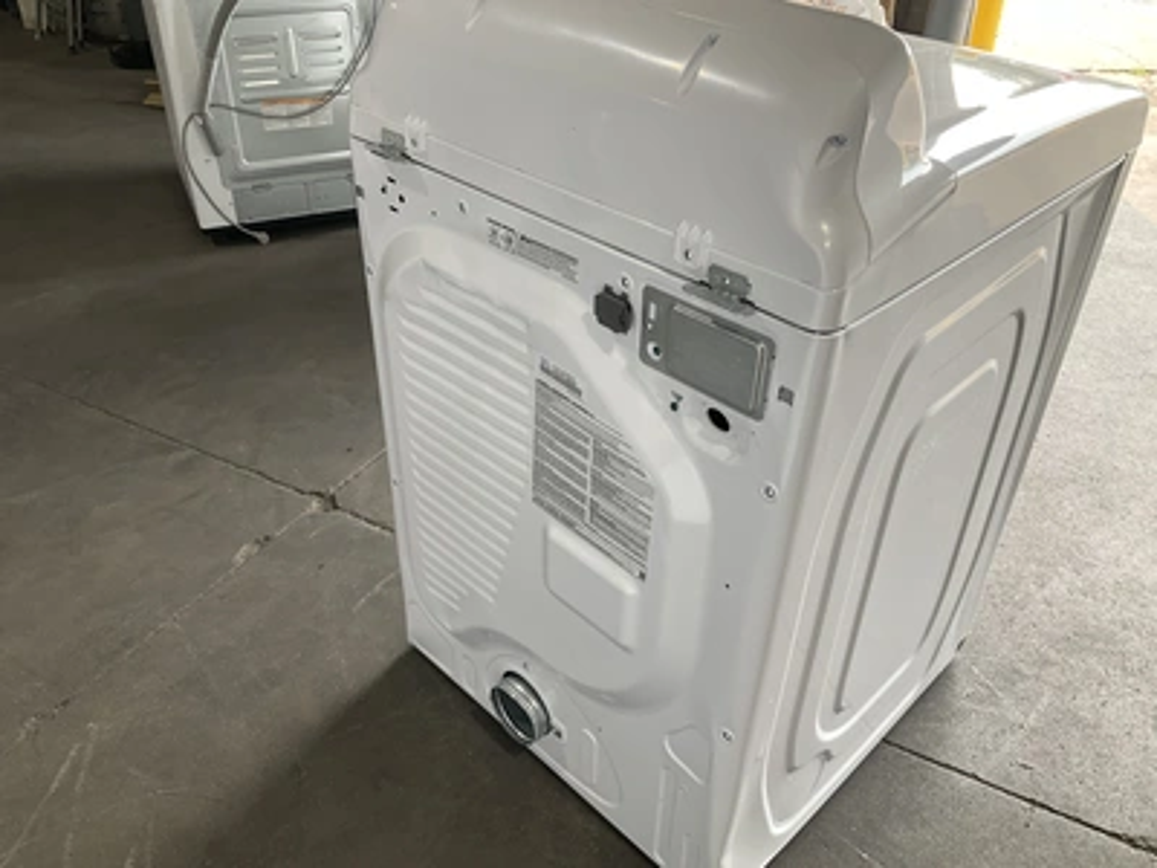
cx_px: 578
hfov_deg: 61.7
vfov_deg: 48.2
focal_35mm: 29
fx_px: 969
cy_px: 434
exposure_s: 1/122
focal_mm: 3
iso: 32
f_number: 1.8
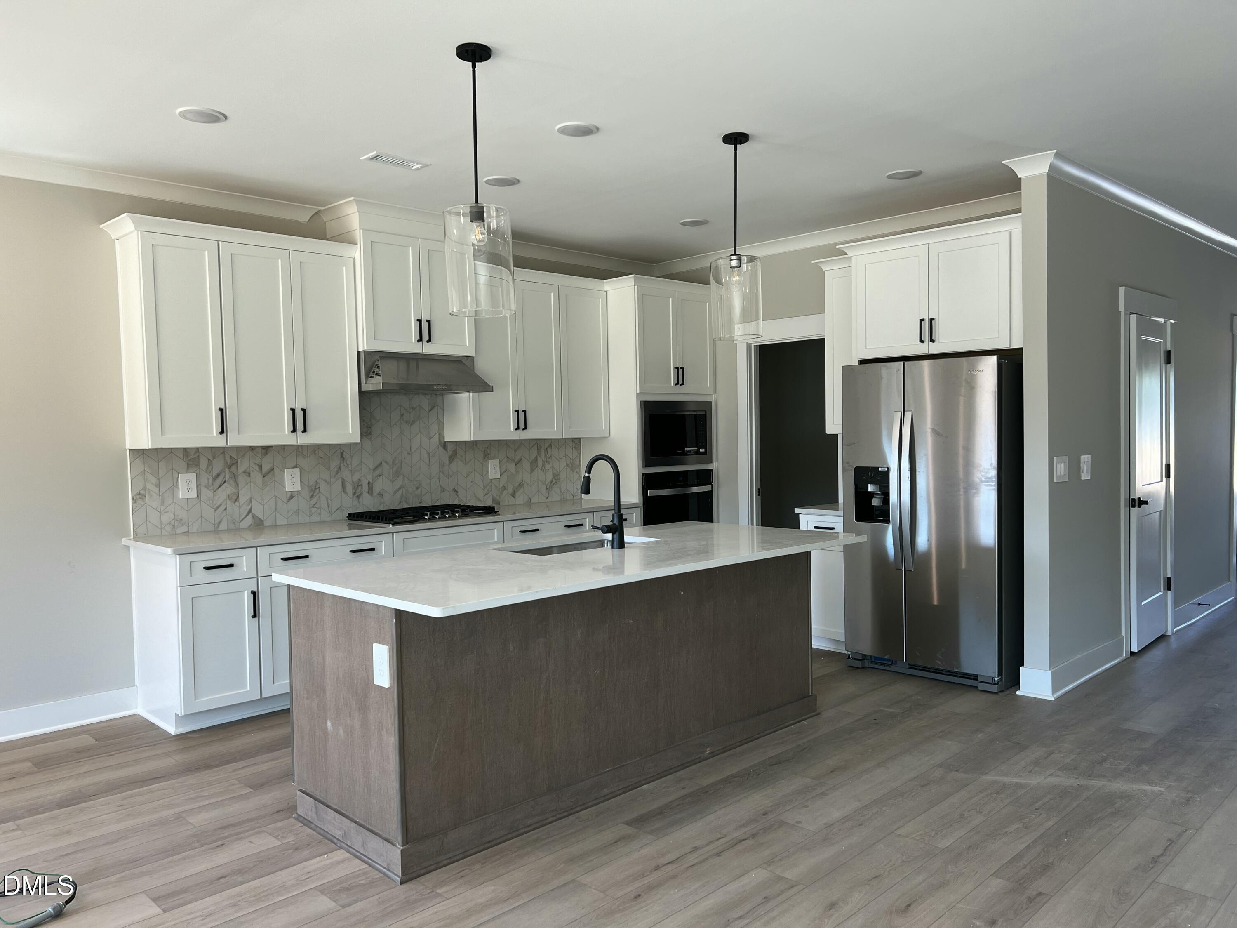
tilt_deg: -1.8
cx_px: 618
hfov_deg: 67.3
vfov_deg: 53.1
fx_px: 929
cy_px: 464
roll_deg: +1.8
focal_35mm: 26
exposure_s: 1/120
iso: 50
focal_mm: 5.7
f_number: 1.5
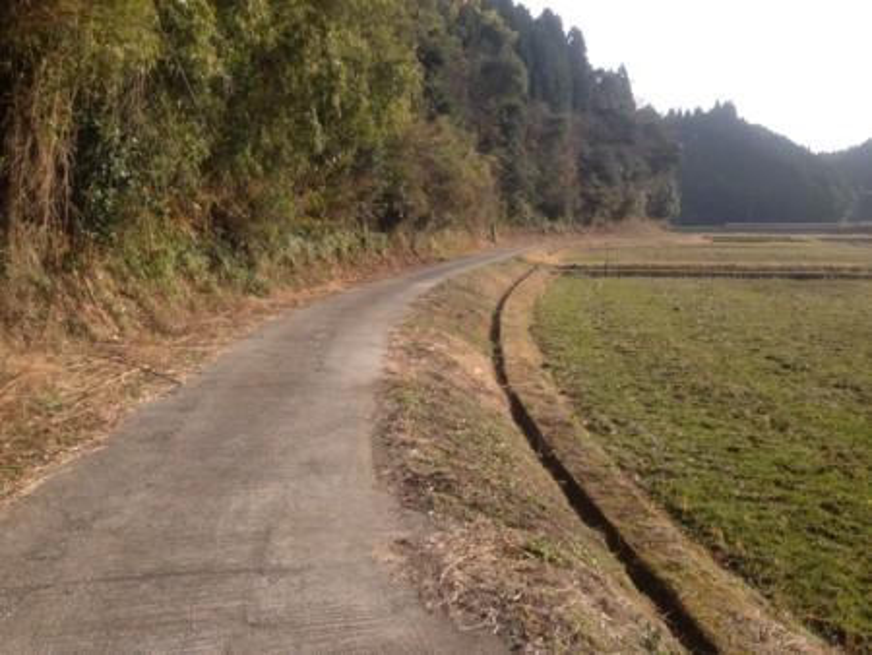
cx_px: 436
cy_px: 328
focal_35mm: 33
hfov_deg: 55.3
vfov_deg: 43.0
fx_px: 832
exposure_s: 1/559
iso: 50
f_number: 2.4
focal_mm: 4.13
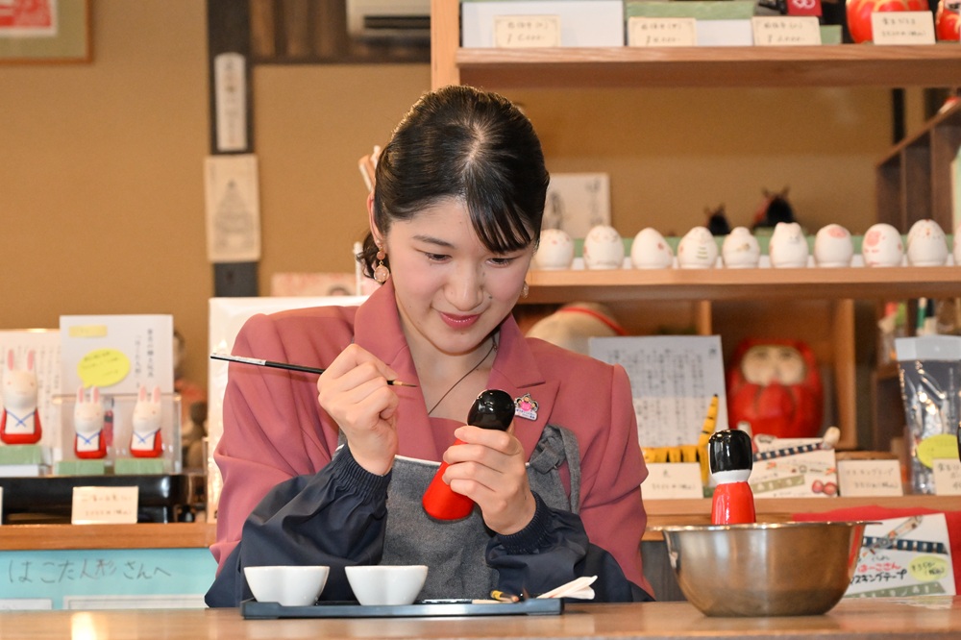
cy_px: 320
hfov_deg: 19.5
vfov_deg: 13.0
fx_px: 2802
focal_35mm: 105
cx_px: 480
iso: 4000
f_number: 5.6
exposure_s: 1/200
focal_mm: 70
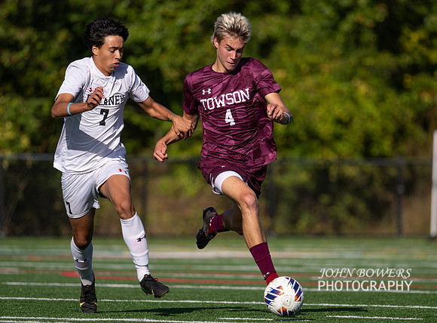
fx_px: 6258
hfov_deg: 4.0
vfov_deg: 3.0
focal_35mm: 499
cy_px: 184
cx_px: 247
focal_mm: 400
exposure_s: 1/1600
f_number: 4.5
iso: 140
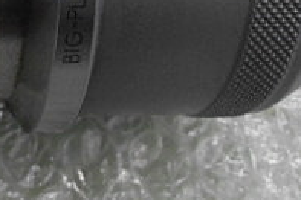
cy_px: -58
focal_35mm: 105
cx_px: -93
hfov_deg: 18.1
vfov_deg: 12.6
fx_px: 877
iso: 320
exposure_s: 1/30
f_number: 3.6
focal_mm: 5.5
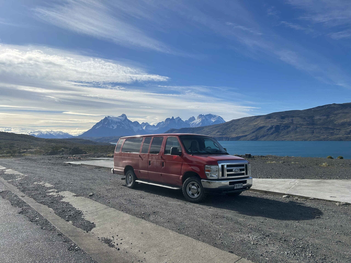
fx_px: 264
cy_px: 132
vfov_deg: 53.1
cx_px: 176
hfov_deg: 67.3
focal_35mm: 26
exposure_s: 1/9434
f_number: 1.5
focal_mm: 5.7
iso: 50
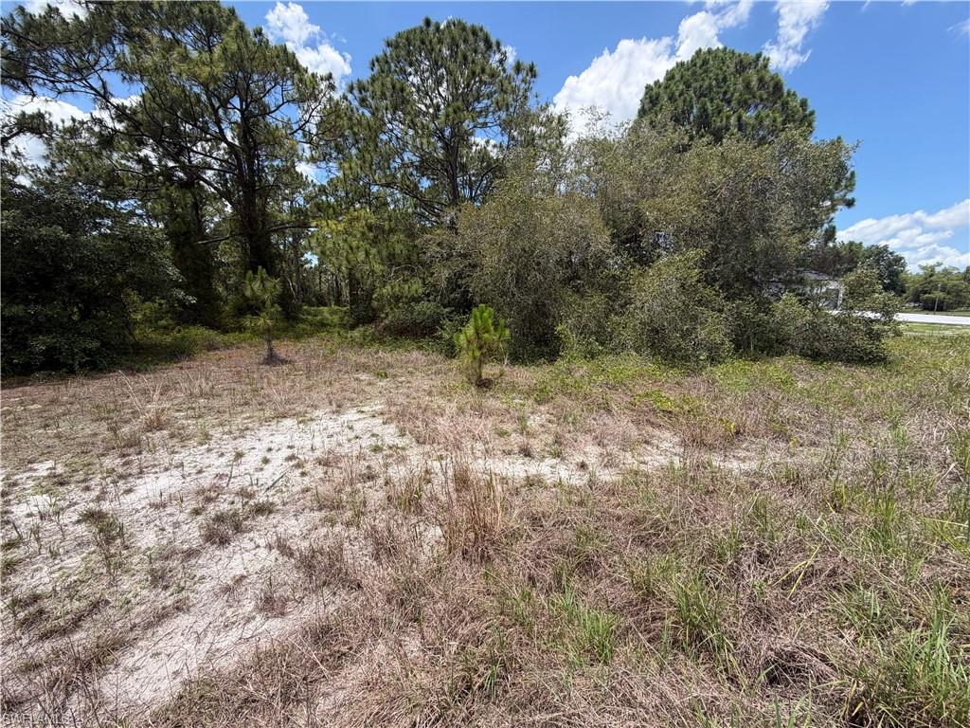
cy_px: 364
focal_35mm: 14
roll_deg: +0.0
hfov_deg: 102.1
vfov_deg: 85.7
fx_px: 392
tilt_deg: -8.4
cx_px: 485
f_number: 2.2
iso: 32
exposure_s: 1/770
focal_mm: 2.22
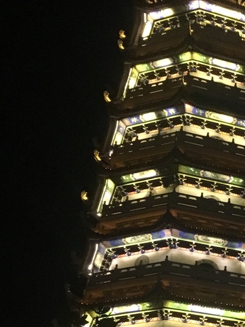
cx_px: 387
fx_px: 878
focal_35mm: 93
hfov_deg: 14.6
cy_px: 309
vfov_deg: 20.6
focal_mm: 4.15
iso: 250
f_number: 2.2
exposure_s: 1/33
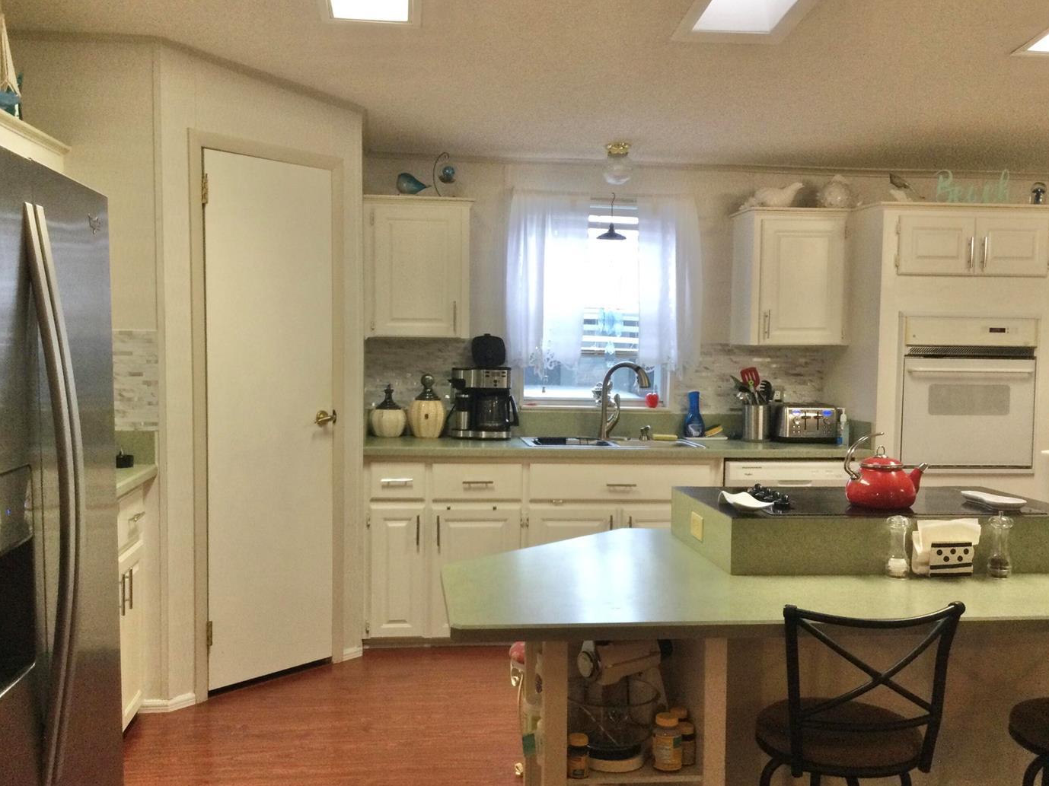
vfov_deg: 39.6
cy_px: 395
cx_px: 511
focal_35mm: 36
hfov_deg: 51.4
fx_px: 1091
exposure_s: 1/30
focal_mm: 3.3
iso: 100
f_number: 2.4
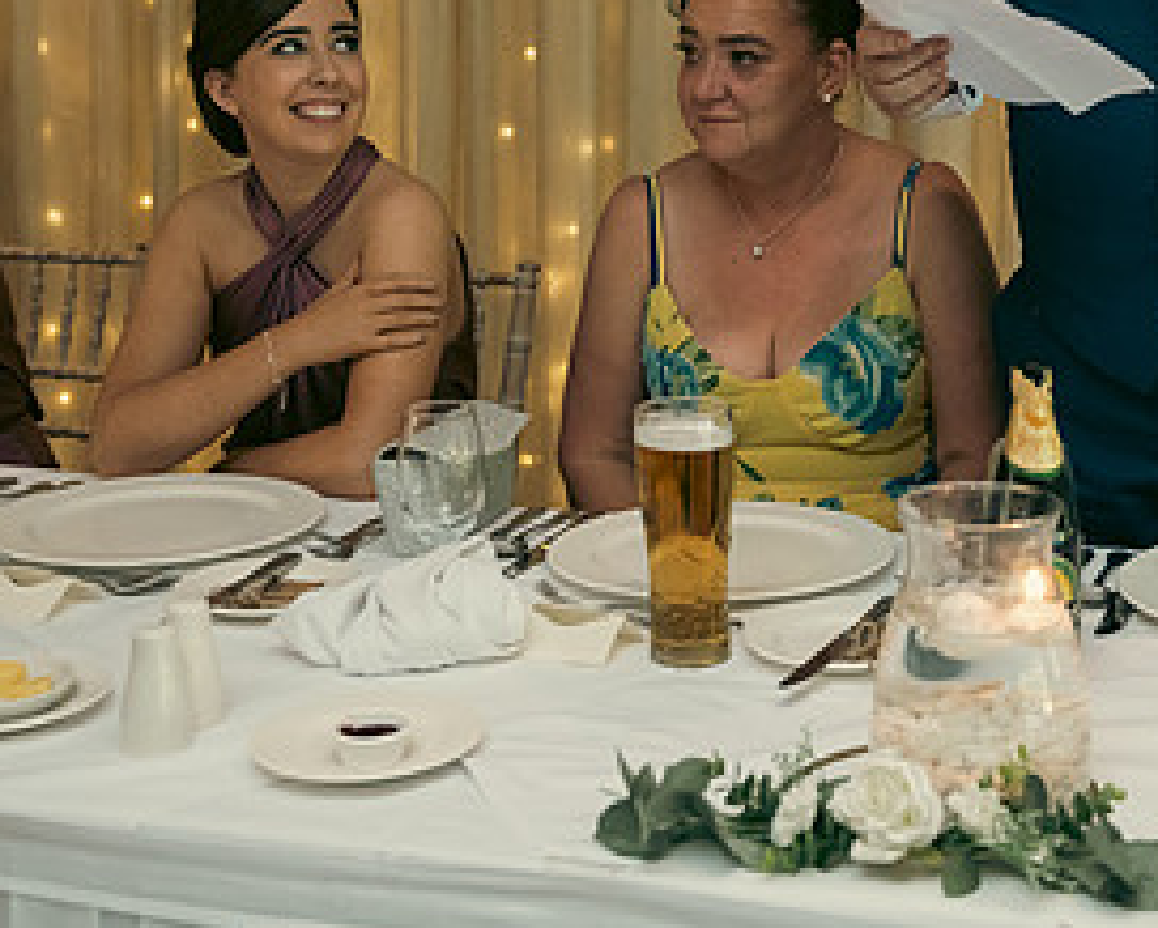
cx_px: 877
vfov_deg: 24.2
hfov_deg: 29.9
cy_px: 168
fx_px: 2126
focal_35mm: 62
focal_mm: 31
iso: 800
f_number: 3.5
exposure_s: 1/160
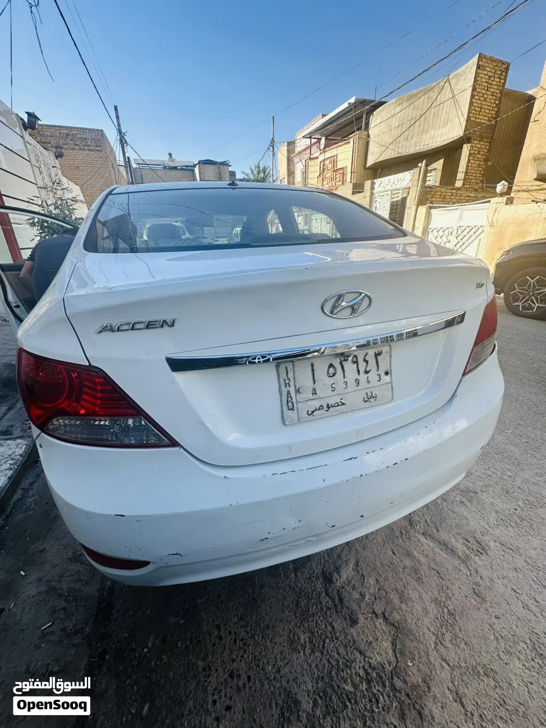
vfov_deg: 102.1
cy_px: 364
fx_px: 294
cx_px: 273
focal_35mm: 14
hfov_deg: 85.7
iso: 40
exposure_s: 1/412
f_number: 2.2
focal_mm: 2.22
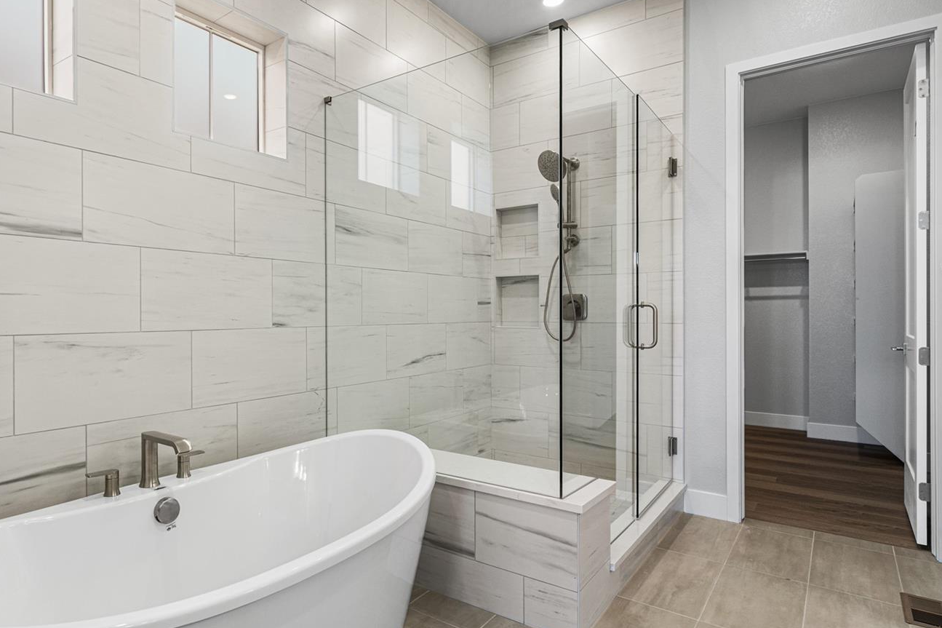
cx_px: 380
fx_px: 566
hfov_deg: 78.7
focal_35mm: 22
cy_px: 325
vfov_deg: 58.0
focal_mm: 17.5
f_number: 8
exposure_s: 1/15
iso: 500
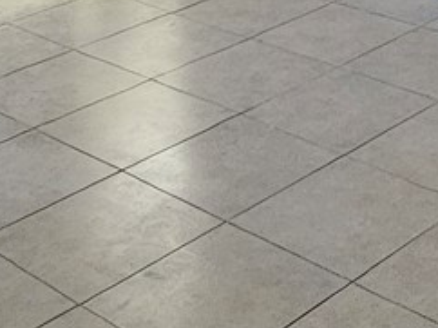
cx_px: 422
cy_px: -397
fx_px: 1087
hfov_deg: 22.1
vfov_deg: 13.6
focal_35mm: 86
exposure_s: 1/24
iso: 800
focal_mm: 2.2
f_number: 2.2
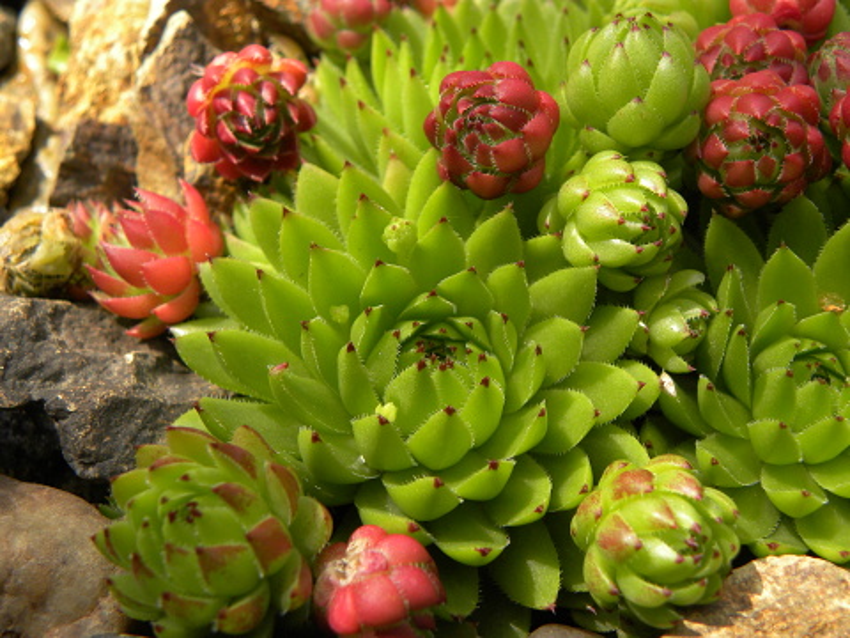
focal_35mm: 46
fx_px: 1130
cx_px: 425
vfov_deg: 31.5
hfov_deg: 41.2
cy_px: 319
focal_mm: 8.2
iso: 100
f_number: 3.2
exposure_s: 1/500
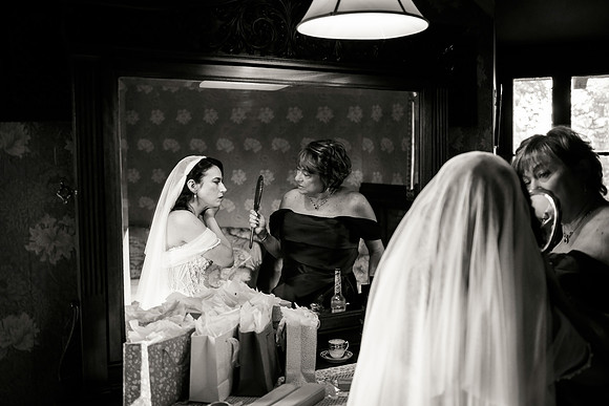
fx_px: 643
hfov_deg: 50.7
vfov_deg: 35.1
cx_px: 304
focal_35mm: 38
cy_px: 203
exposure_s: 1/400
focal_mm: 38
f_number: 2.8
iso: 1250
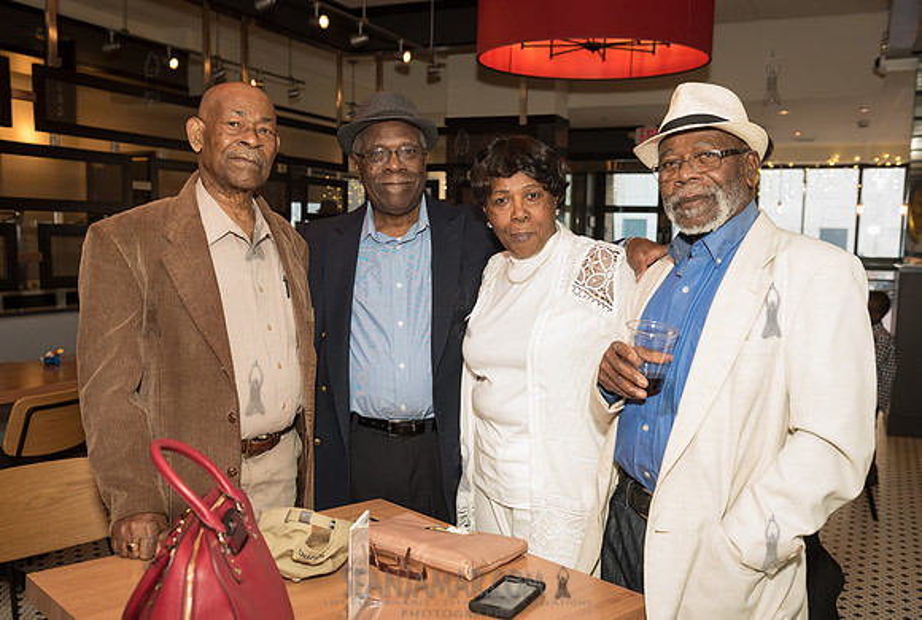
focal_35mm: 35
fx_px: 890
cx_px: 463
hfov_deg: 54.8
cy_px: 334
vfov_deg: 38.4
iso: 1250
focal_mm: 32
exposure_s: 1/200
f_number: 4.5
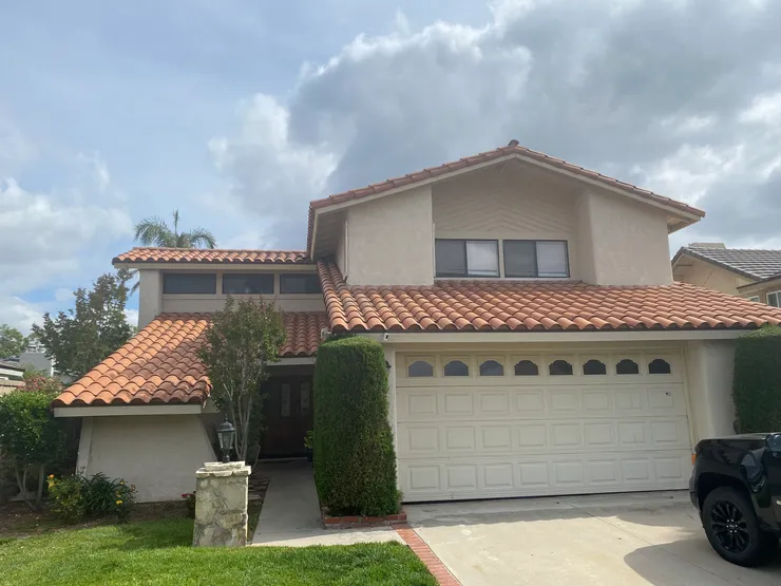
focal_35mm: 26
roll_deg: +1.2
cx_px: 390
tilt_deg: +8.8
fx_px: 587
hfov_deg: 67.3
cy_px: 293
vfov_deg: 53.1
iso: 32
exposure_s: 1/3846
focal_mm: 4.25
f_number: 1.8
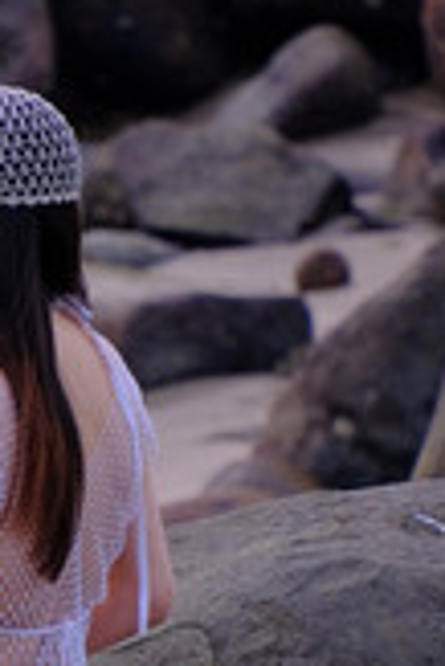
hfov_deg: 0.8
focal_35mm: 1767
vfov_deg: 1.2
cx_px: 31
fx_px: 32691
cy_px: 564
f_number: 6.3
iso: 640
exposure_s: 1/320
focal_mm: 300
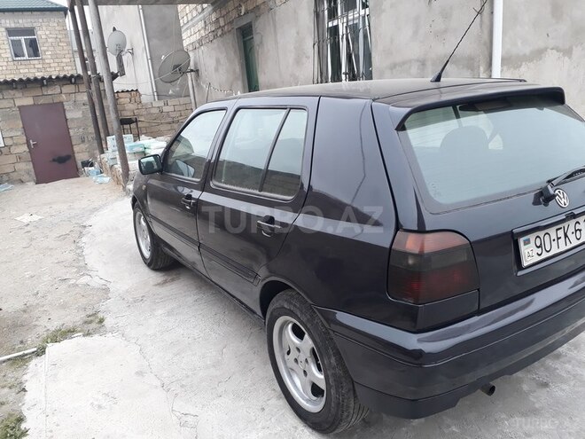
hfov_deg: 65.3
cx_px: 292
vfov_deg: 51.4
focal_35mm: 27
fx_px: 456
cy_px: 220
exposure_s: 1/100
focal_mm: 3.6
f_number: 1.9
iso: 80
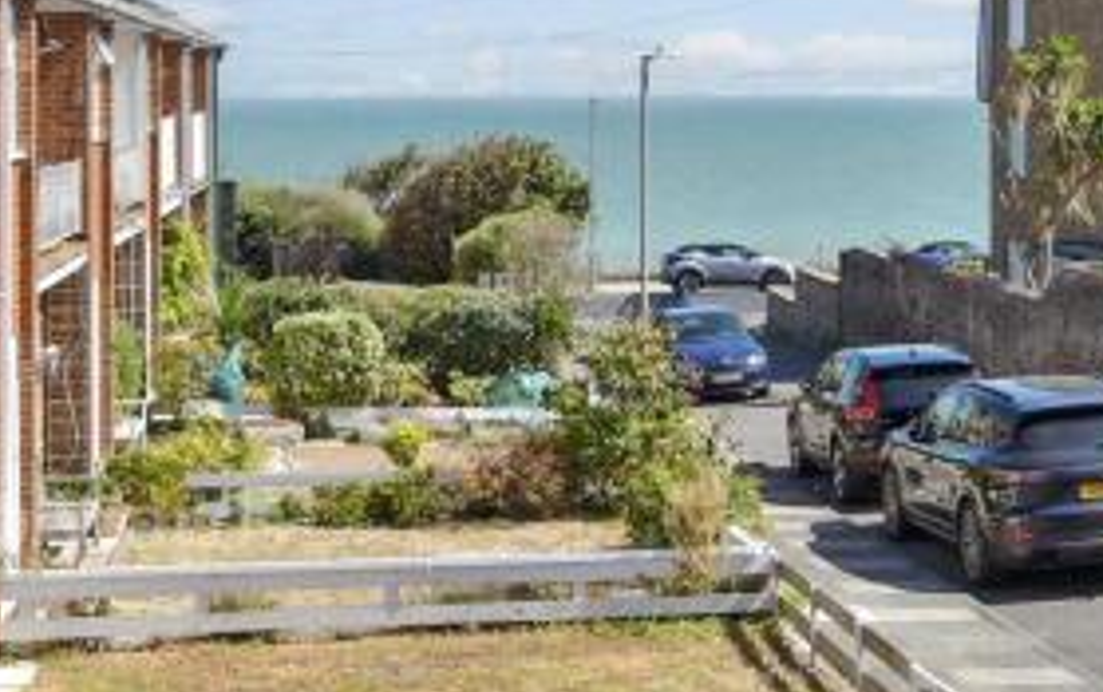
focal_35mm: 52
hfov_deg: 38.8
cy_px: 93
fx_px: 1565
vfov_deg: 24.3
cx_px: 579
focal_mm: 20
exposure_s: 1/320
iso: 160
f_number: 8
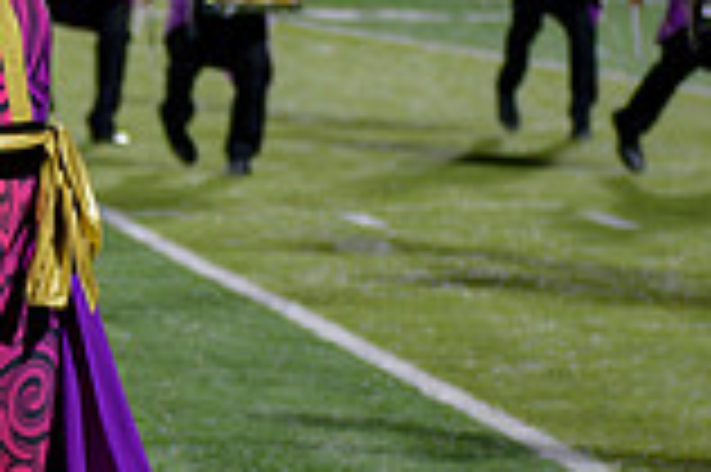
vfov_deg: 4.5
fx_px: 6037
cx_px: -135
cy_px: 237
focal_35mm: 306
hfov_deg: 6.7
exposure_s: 1/400
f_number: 2.8
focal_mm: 66
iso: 1000
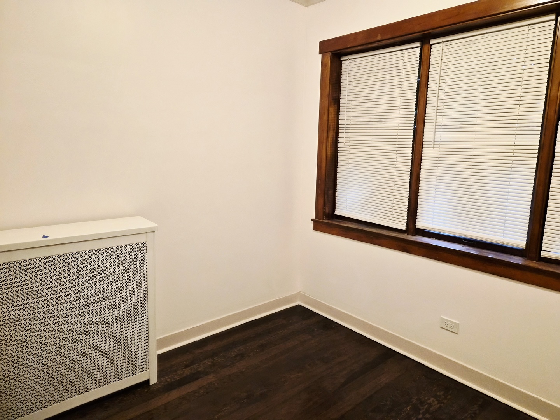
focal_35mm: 23
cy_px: 210
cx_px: 280
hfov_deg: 73.9
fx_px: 372
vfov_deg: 58.9
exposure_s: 1/120
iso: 640
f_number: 1.8
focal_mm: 5.4
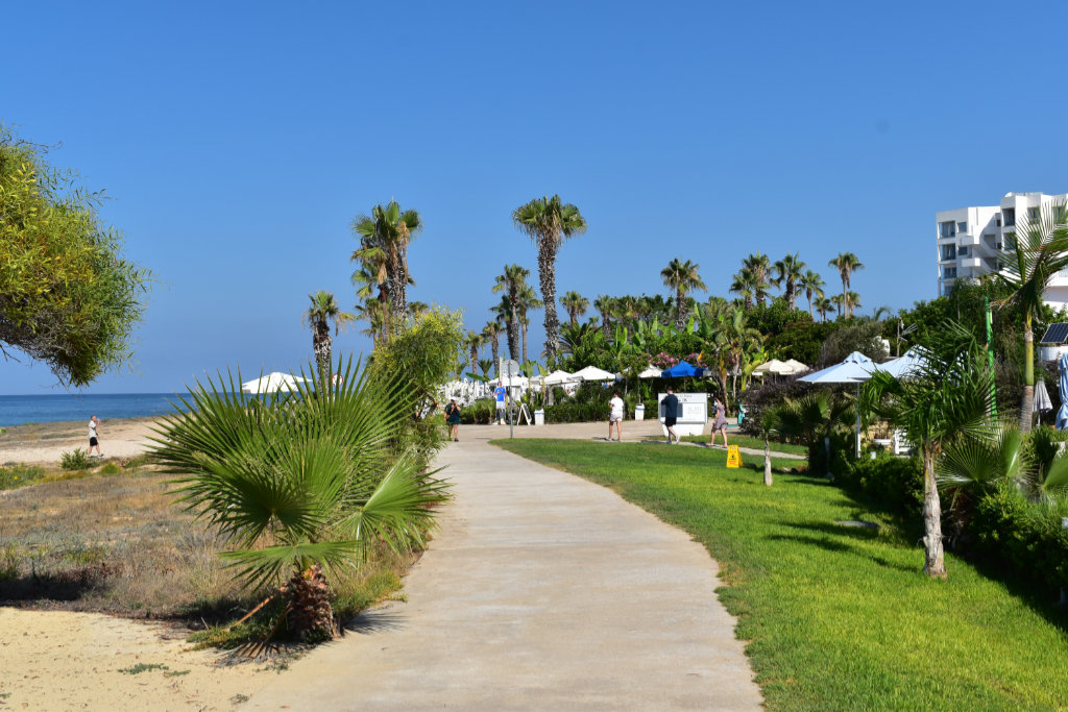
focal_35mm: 42
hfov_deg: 46.4
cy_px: 356
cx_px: 534
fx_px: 1246
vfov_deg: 31.9
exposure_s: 1/500
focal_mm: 28
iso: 220
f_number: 11
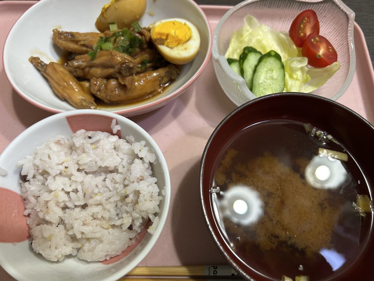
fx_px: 281
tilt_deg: -69.2
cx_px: 187
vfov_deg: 53.1
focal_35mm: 26
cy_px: 140
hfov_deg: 67.3
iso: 160
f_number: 1.5
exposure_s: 1/60
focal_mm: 5.7
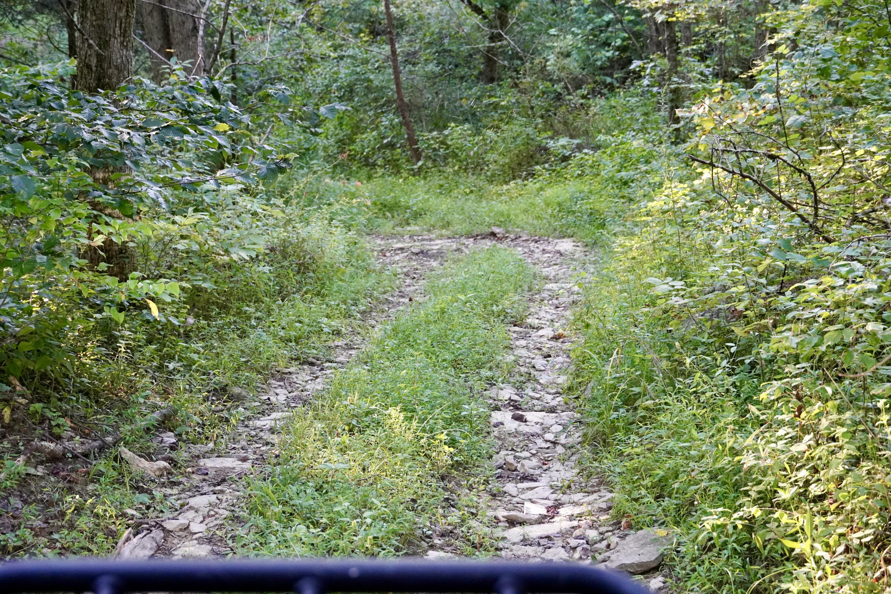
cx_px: 446
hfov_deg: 29.9
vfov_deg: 20.2
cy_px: 297
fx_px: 1670
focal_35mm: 68
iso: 2500
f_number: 5
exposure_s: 1/160
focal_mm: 45
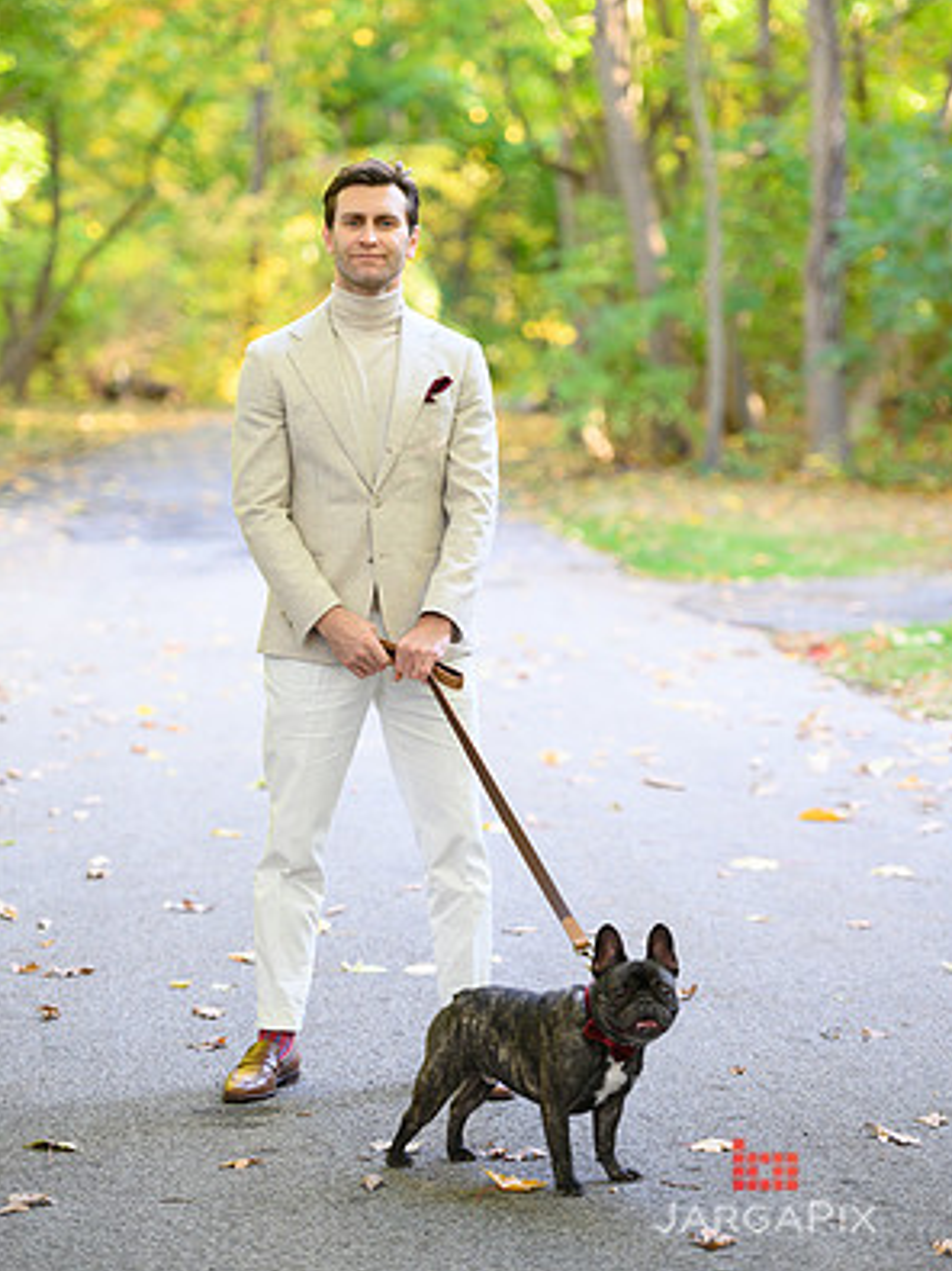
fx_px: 4659
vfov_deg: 15.5
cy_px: 579
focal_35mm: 127
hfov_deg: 11.7
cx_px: 478
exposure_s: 1/200
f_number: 3.2
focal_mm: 116
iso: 1600
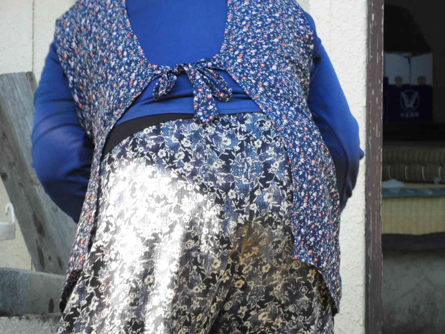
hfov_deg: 2.0
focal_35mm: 1000
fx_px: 12855
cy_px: 167
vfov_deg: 1.5
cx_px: 222
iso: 400
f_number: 5.6
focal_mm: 179.2
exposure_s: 1/160
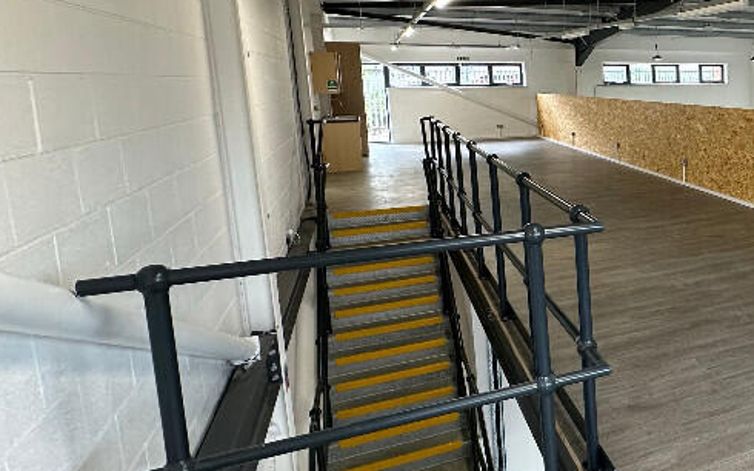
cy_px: 174
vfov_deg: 40.3
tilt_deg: -8.6
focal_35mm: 31
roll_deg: +1.0
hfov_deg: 50.3
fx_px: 637
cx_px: 745
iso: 160
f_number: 2.2
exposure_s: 1/100
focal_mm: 2.22
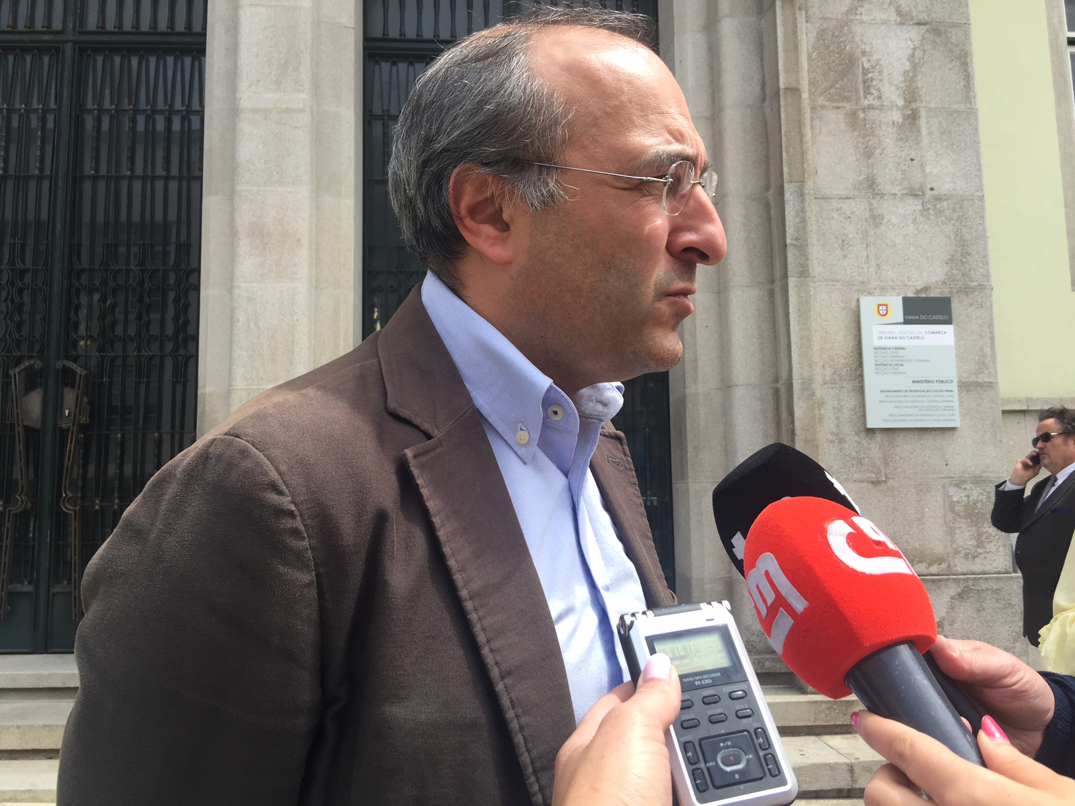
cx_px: 538
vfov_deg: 48.2
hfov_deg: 61.7
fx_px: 901
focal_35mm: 29
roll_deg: +0.1
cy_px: 403
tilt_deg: +6.3
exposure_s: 1/791
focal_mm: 4.15
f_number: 2.2
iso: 32
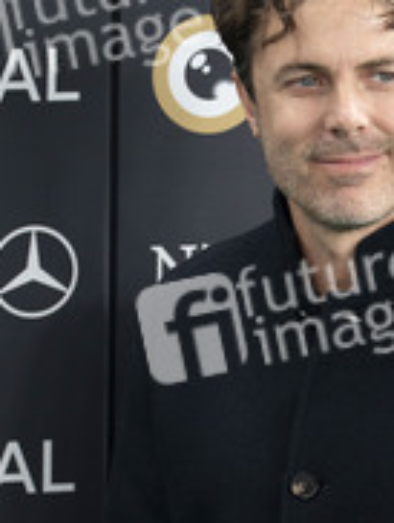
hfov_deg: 4.1
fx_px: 5526
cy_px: 460
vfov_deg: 5.4
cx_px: 368
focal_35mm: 365
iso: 400
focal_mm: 173
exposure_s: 1/200
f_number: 4.5
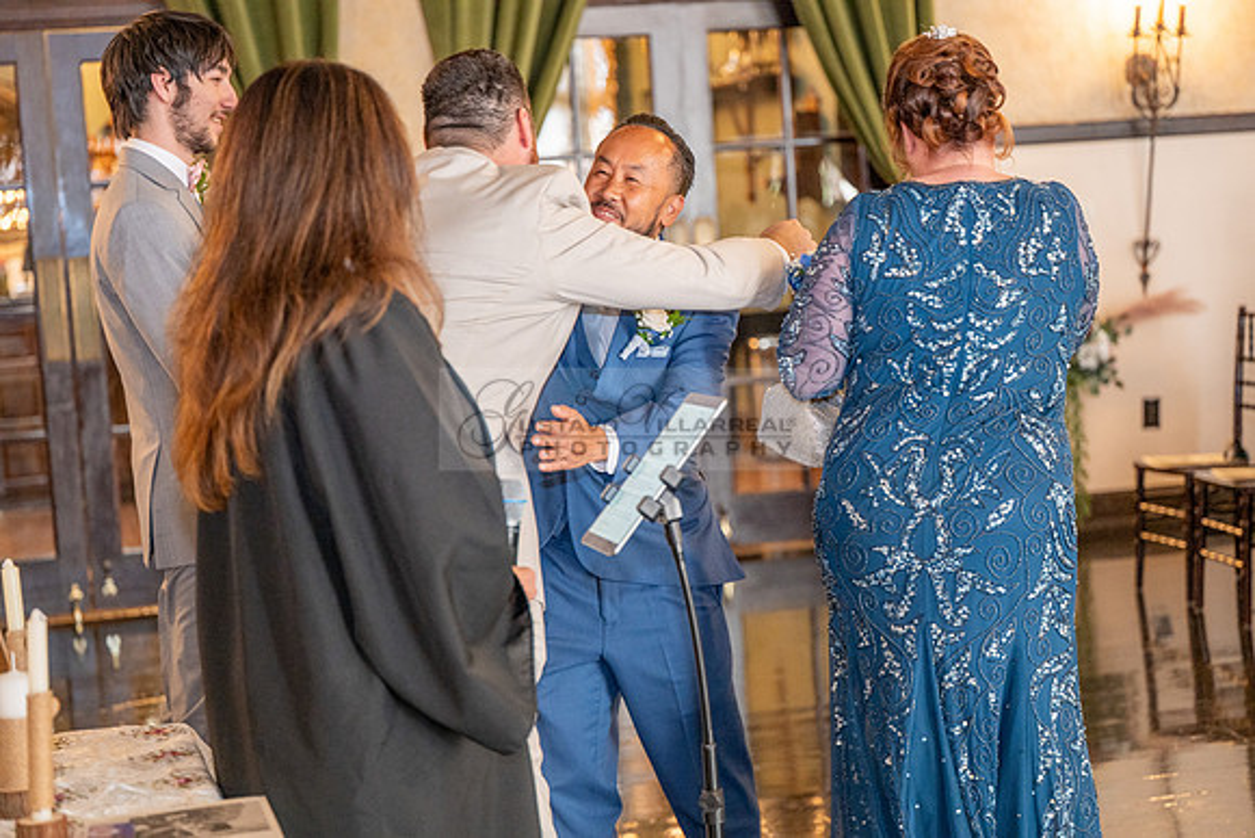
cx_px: 628
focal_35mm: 70
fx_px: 2441
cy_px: 419
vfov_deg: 19.5
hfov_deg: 28.8
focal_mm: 70
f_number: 2.8
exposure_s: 1/200
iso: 1600
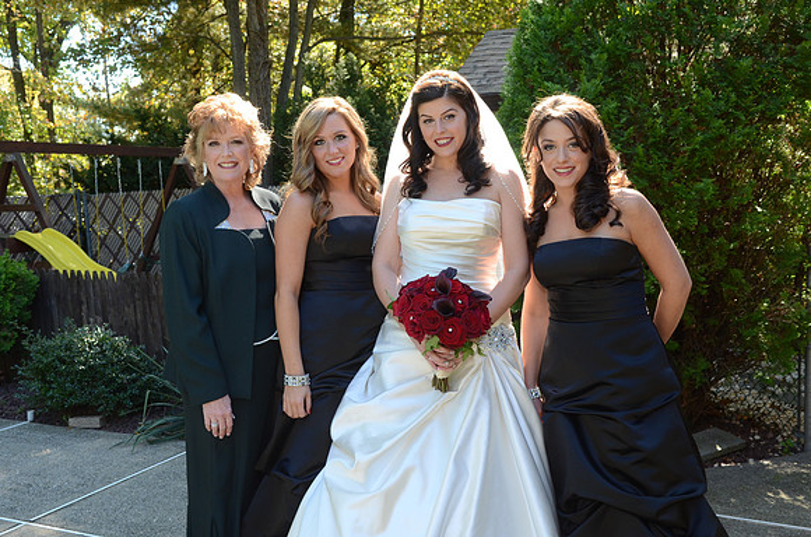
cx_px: 406
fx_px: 877
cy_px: 268
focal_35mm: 39
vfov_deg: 34.1
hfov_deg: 49.6
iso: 500
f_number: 6.3
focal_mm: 26
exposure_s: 1/125
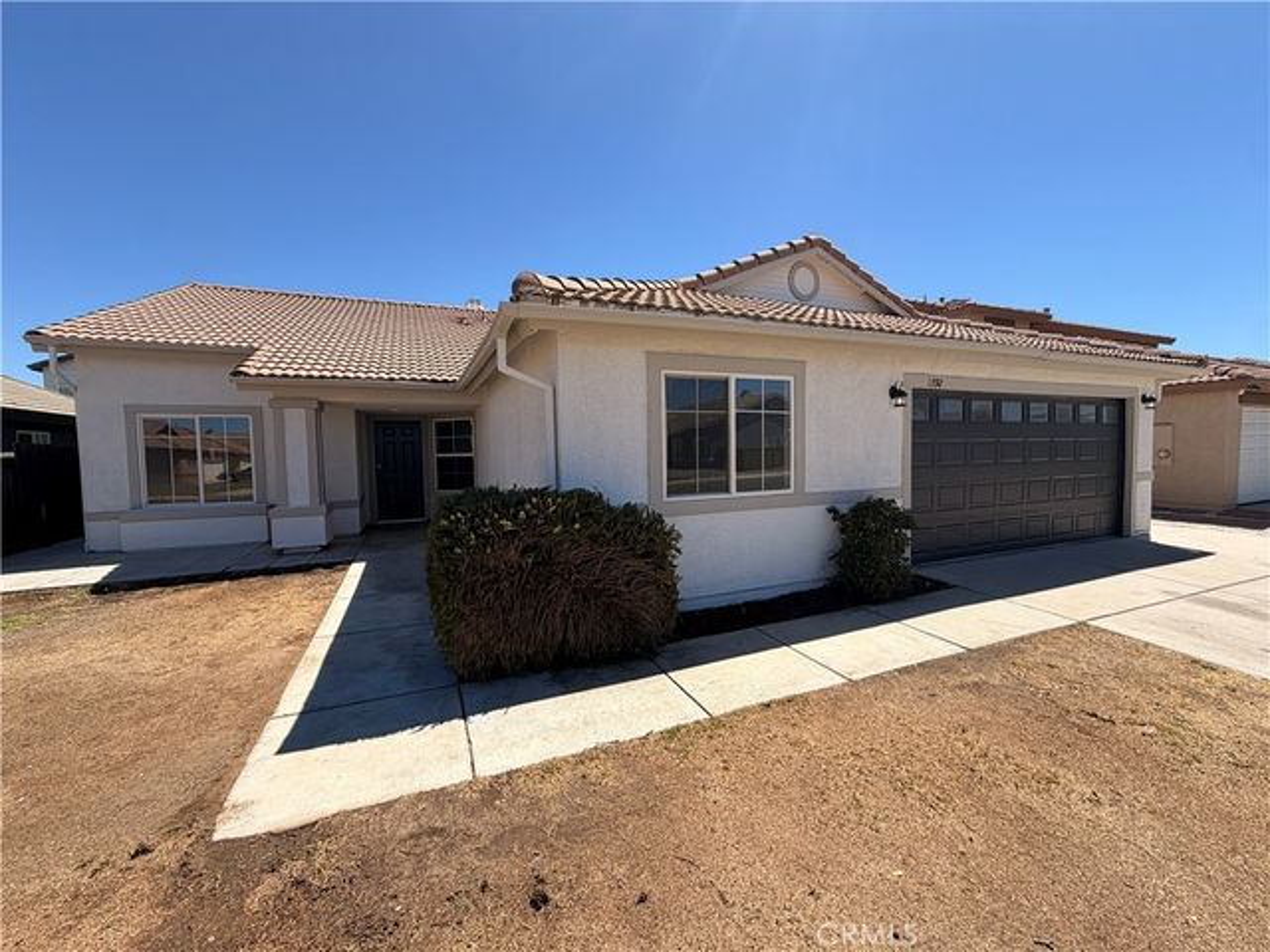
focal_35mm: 14
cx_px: 635
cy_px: 476
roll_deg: +0.7
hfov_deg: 102.1
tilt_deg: -3.6
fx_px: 514
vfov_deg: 85.7
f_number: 2.2
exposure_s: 1/830
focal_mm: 2.22
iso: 20
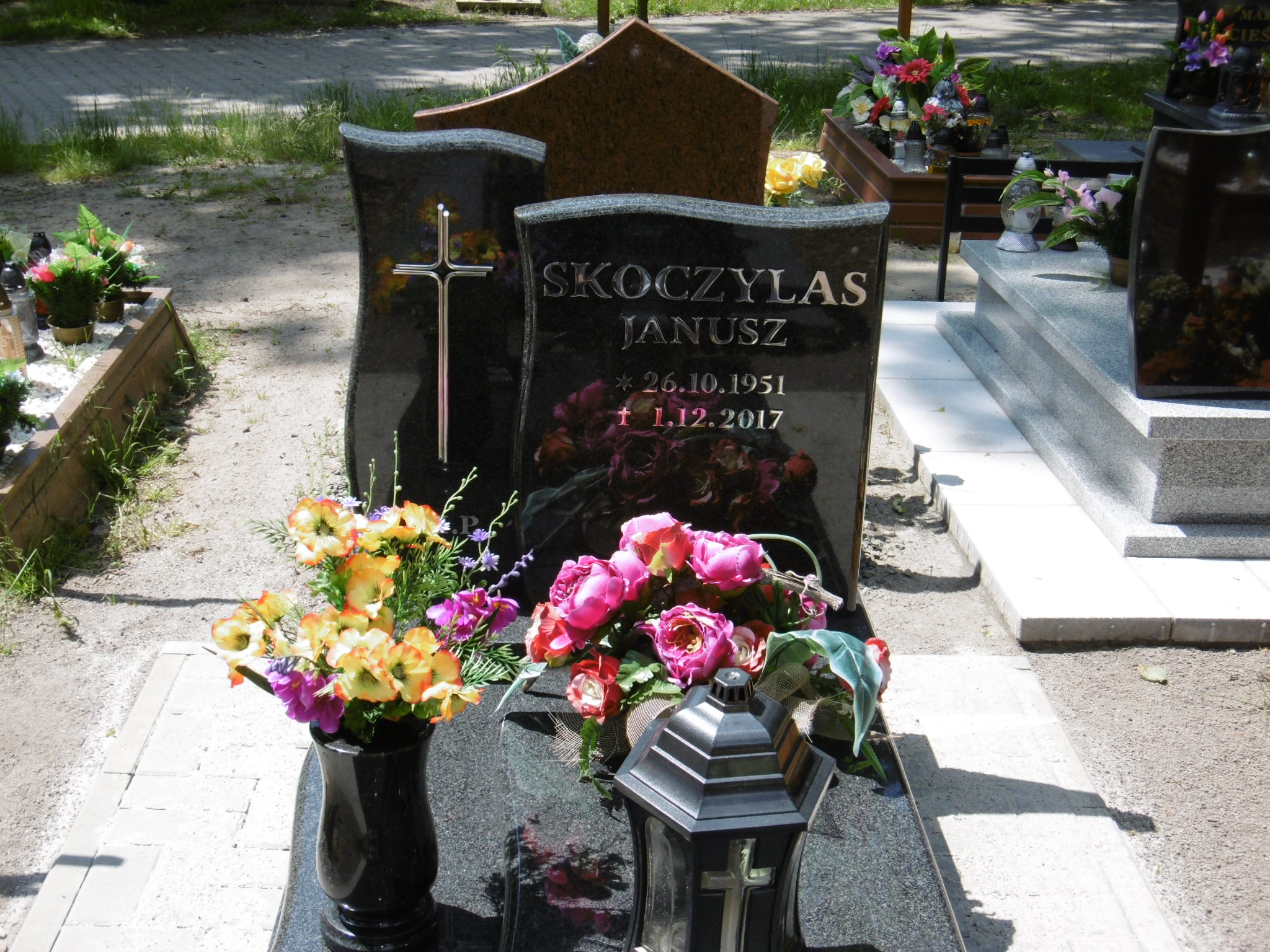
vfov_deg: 28.6
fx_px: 1871
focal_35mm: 51
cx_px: 635
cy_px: 476
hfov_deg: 37.5
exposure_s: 1/500
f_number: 4
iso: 100
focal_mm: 9.2
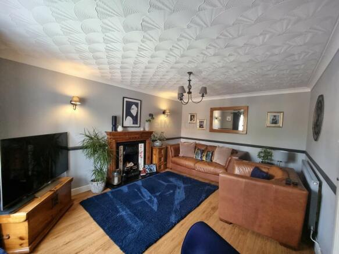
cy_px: 127
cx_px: 170
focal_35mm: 13
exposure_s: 1/50
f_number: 2.2
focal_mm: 2.2
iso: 400
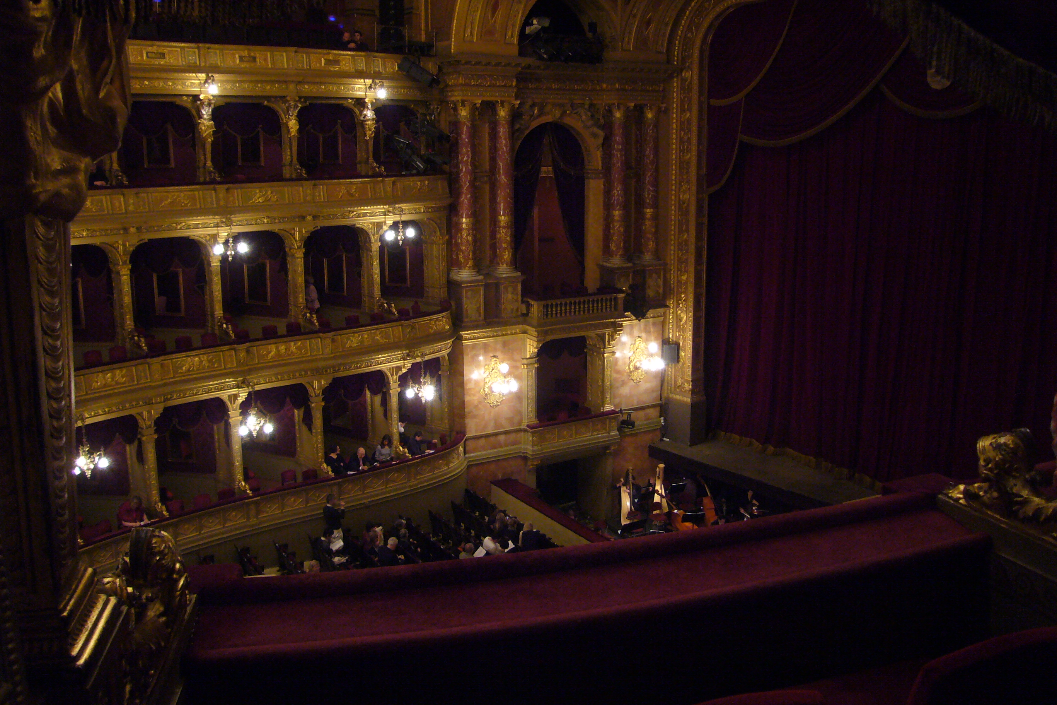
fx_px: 881
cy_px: 312
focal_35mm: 30
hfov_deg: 61.9
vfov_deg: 43.5
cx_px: 531
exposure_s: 1/8
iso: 200
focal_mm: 4.6
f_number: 2.8
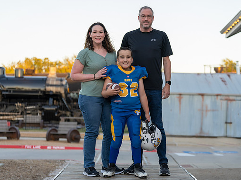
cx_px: 129
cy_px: 91
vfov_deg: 19.1
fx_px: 536
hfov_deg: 25.3
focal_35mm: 77
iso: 320
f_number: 2.8
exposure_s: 1/320
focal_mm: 70
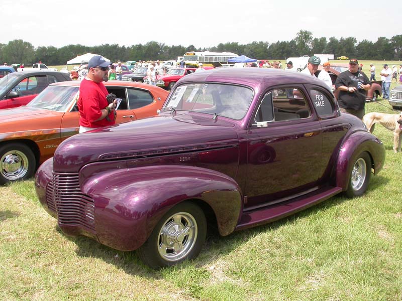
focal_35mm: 38
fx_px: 441
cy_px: 150
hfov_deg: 49.0
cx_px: 201
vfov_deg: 37.7
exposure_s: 1/239
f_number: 6
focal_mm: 7.85
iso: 100
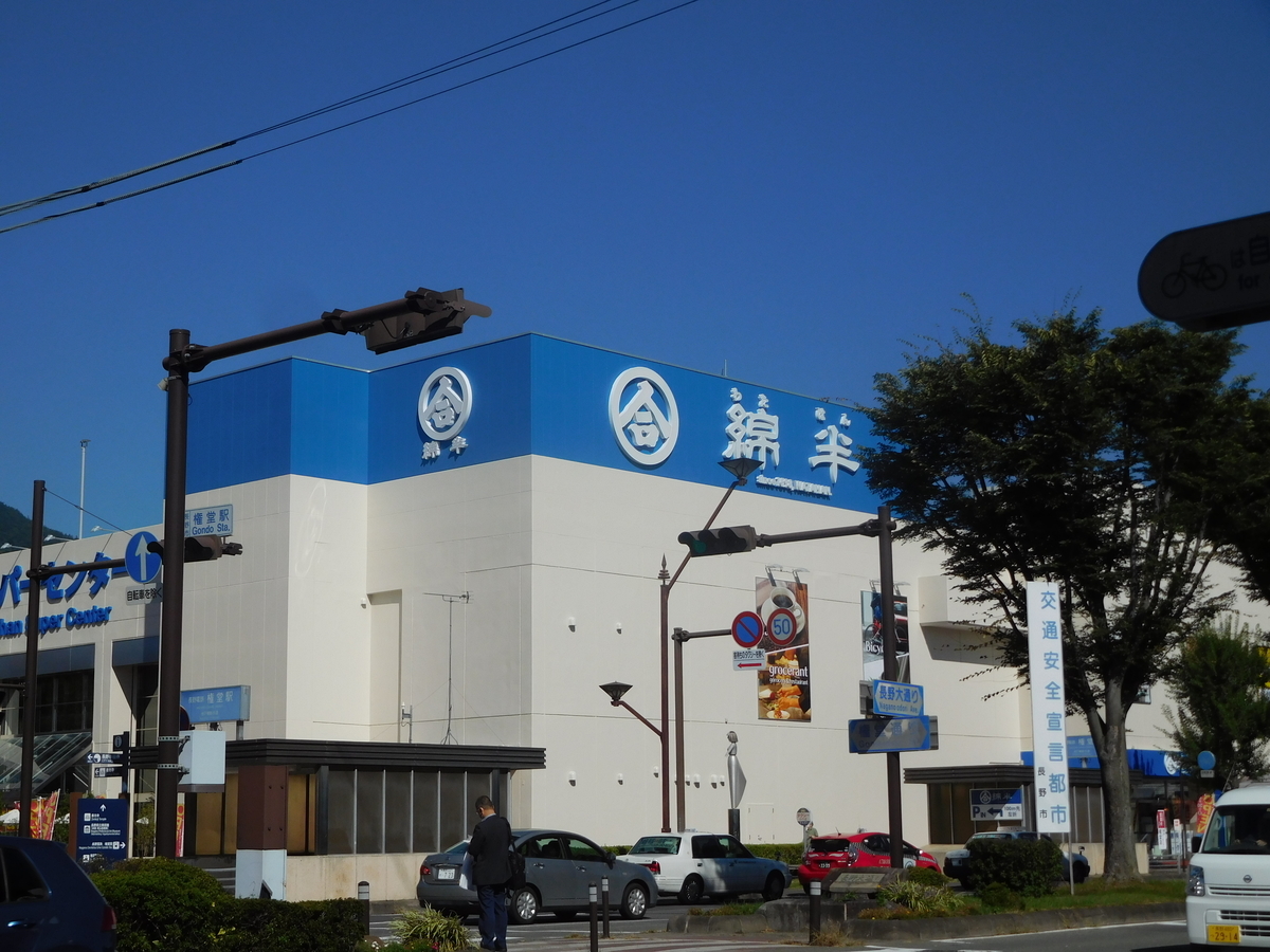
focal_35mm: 55
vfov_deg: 26.6
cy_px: 476
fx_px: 2018
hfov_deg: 34.9
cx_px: 635
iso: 125
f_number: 8.4
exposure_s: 1/640
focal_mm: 9.8
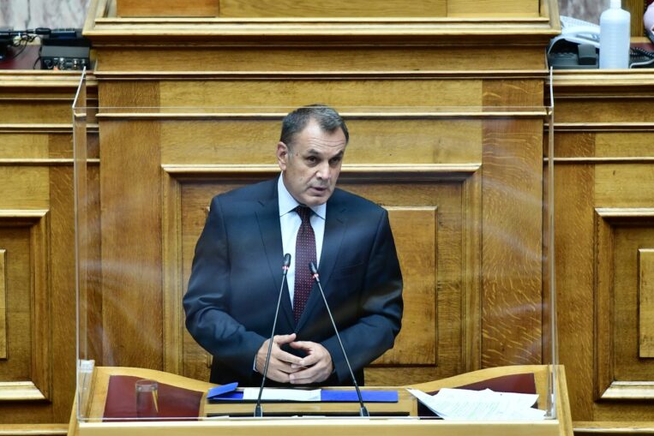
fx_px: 5487
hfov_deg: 6.8
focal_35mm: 302
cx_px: 328
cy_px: 218
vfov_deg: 4.6
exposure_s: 1/500
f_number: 3.5
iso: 2500
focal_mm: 200
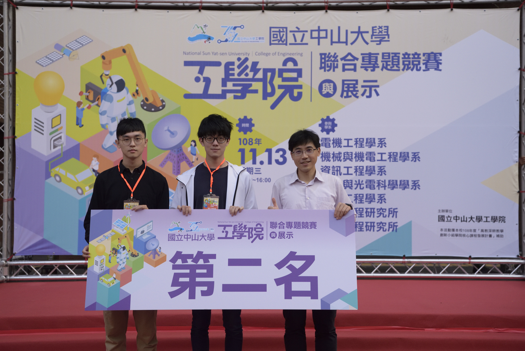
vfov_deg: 26.0
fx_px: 759
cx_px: 262
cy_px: 176
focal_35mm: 52
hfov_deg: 38.2
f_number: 4.5
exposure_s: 1/3200
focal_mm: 52
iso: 2500
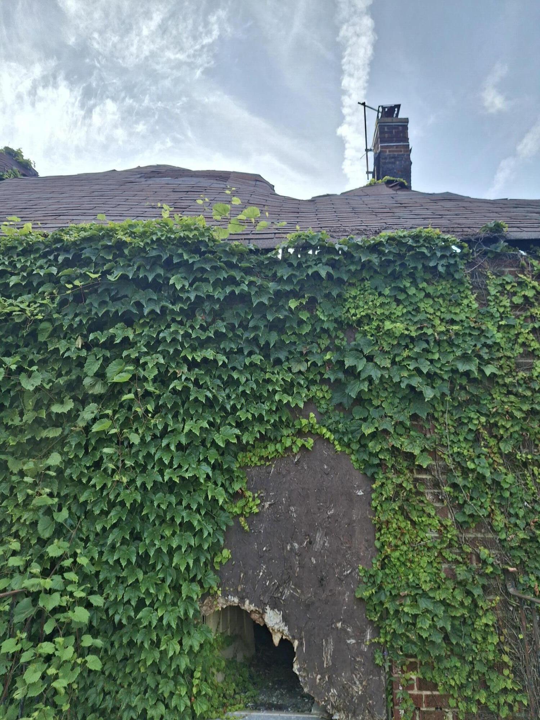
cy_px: 360
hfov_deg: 54.9
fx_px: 520
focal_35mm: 25
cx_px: 270
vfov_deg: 69.4
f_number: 1.8
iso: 32
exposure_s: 1/590
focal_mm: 4.69
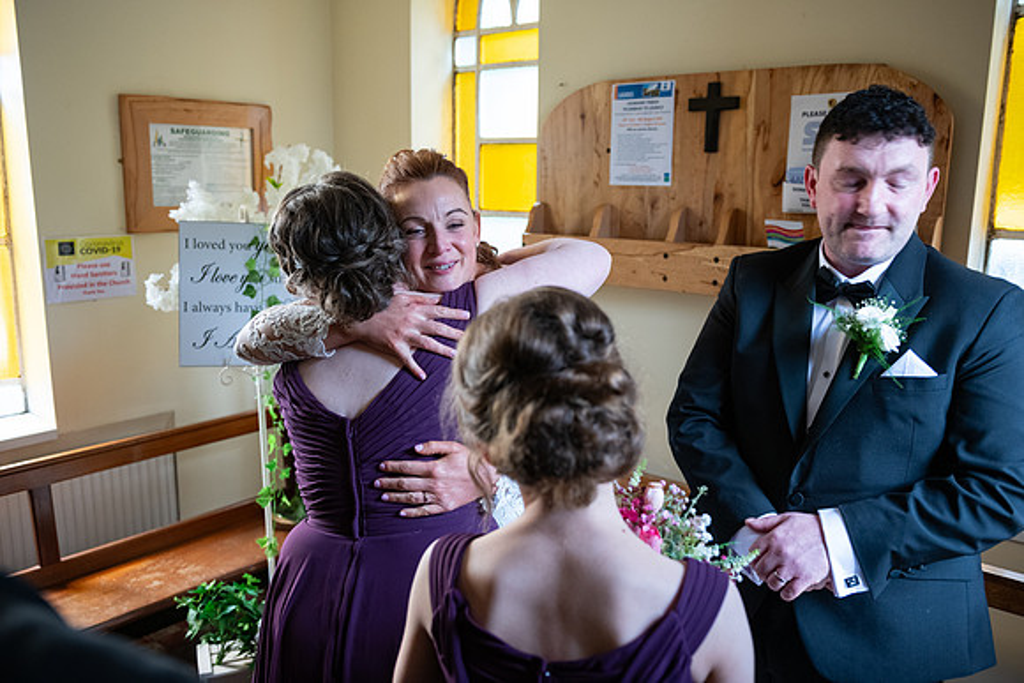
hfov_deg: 60.3
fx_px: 882
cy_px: 342
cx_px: 512
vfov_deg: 42.3
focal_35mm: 31
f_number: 3.5
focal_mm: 31
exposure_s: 1/160
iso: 1250
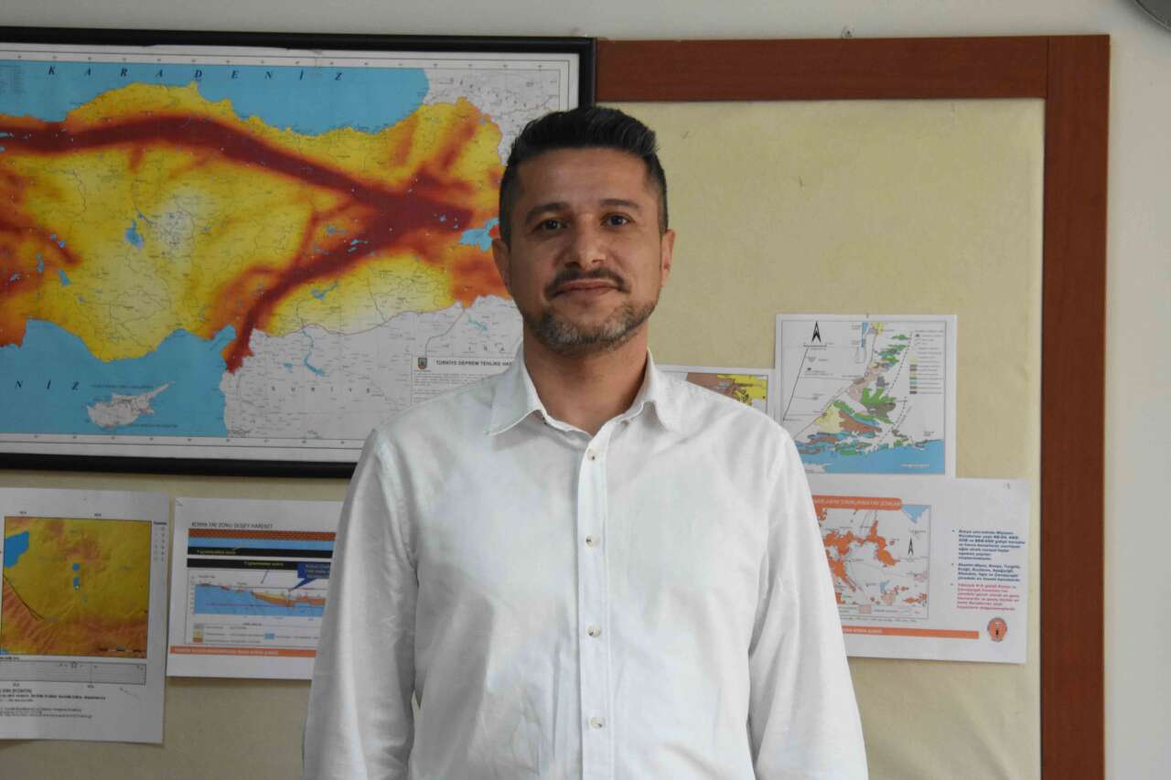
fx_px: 4488
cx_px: 586
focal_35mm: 138
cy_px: 390
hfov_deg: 14.9
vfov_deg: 9.9
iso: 4500
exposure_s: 1/500
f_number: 5.6
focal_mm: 92
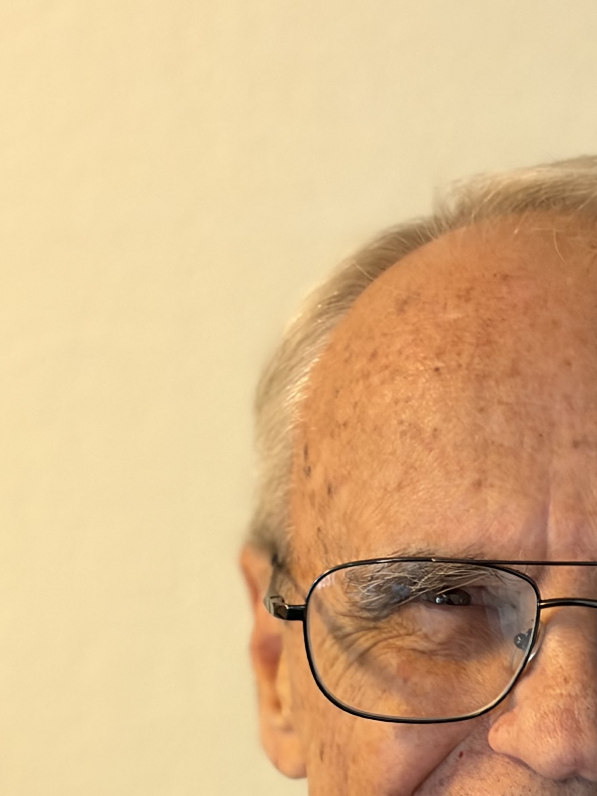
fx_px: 2622
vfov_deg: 16.9
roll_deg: -2.2
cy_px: 802
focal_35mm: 114
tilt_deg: -13.3
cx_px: 555
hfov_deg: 12.9
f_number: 1.6
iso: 250
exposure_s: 1/30
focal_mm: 5.96
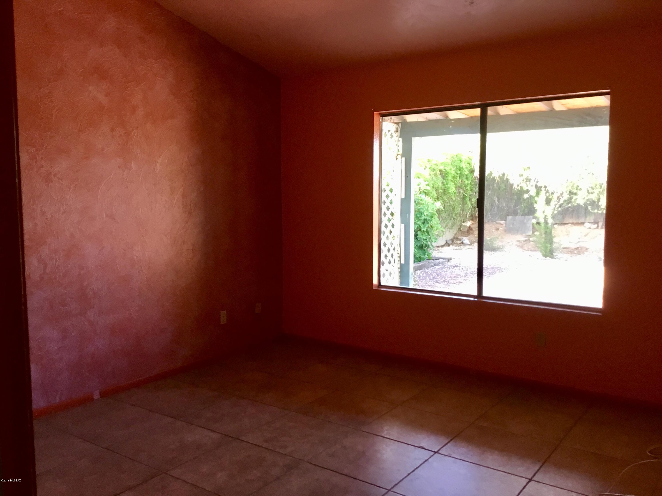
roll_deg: +0.0
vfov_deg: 45.4
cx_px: 331
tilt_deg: -5.9
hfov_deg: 58.4
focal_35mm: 31
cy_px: 248
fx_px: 593
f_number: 2.4
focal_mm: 3.3
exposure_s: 1/30
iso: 64
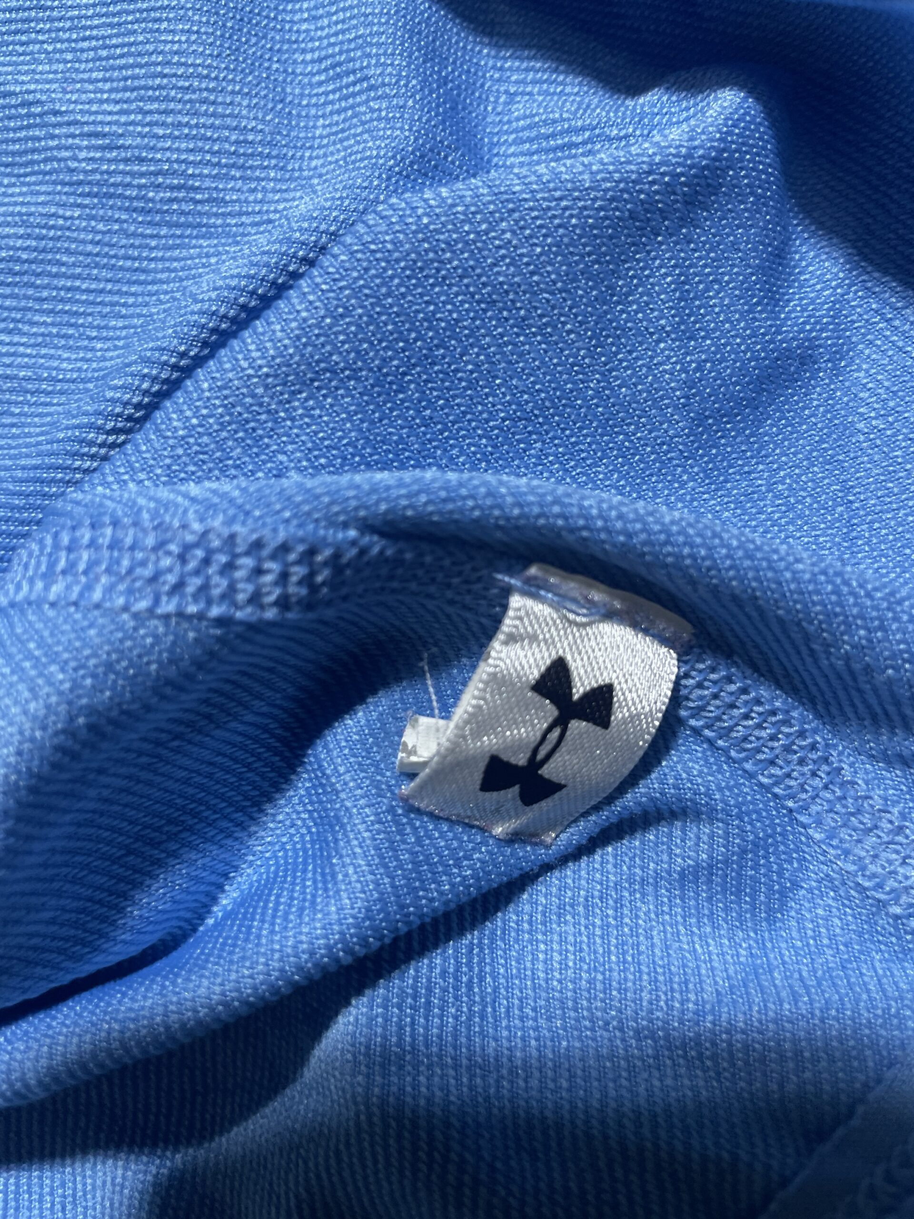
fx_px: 915
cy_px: 610
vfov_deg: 67.3
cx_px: 457
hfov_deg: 53.1
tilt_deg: -54.8
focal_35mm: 26
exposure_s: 1/121
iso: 125
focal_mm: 4.2
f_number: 1.6
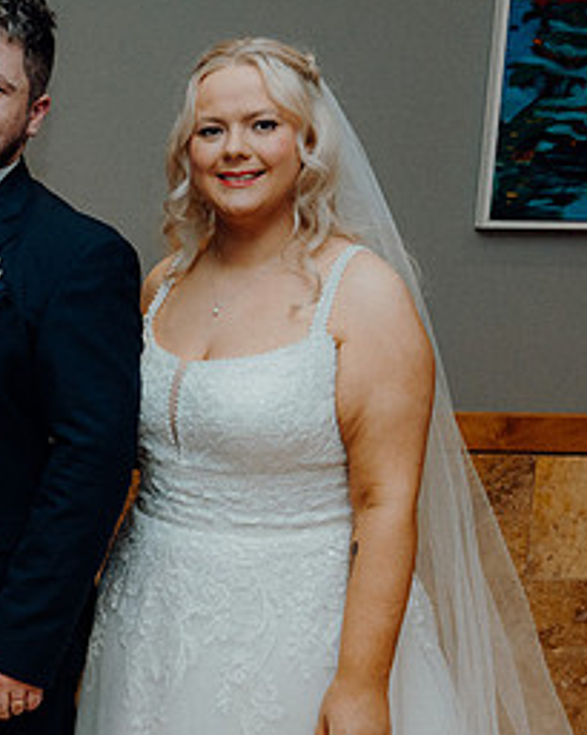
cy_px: 422
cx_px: -83
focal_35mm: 58
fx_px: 1262
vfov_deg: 32.5
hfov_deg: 24.2
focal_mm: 27
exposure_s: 1/160
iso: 2500
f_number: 5
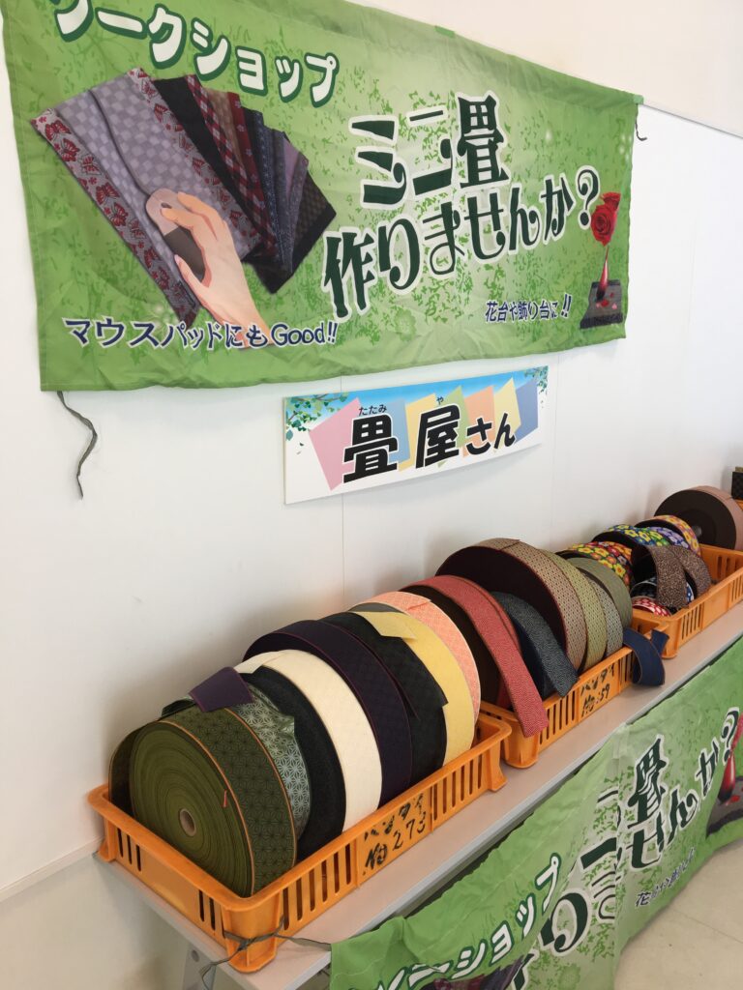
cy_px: 495
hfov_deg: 48.2
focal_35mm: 29
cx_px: 372
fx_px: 830
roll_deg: +0.1
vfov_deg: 61.7
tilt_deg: -15.4
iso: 40
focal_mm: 4.15
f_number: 2.2
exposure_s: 1/120
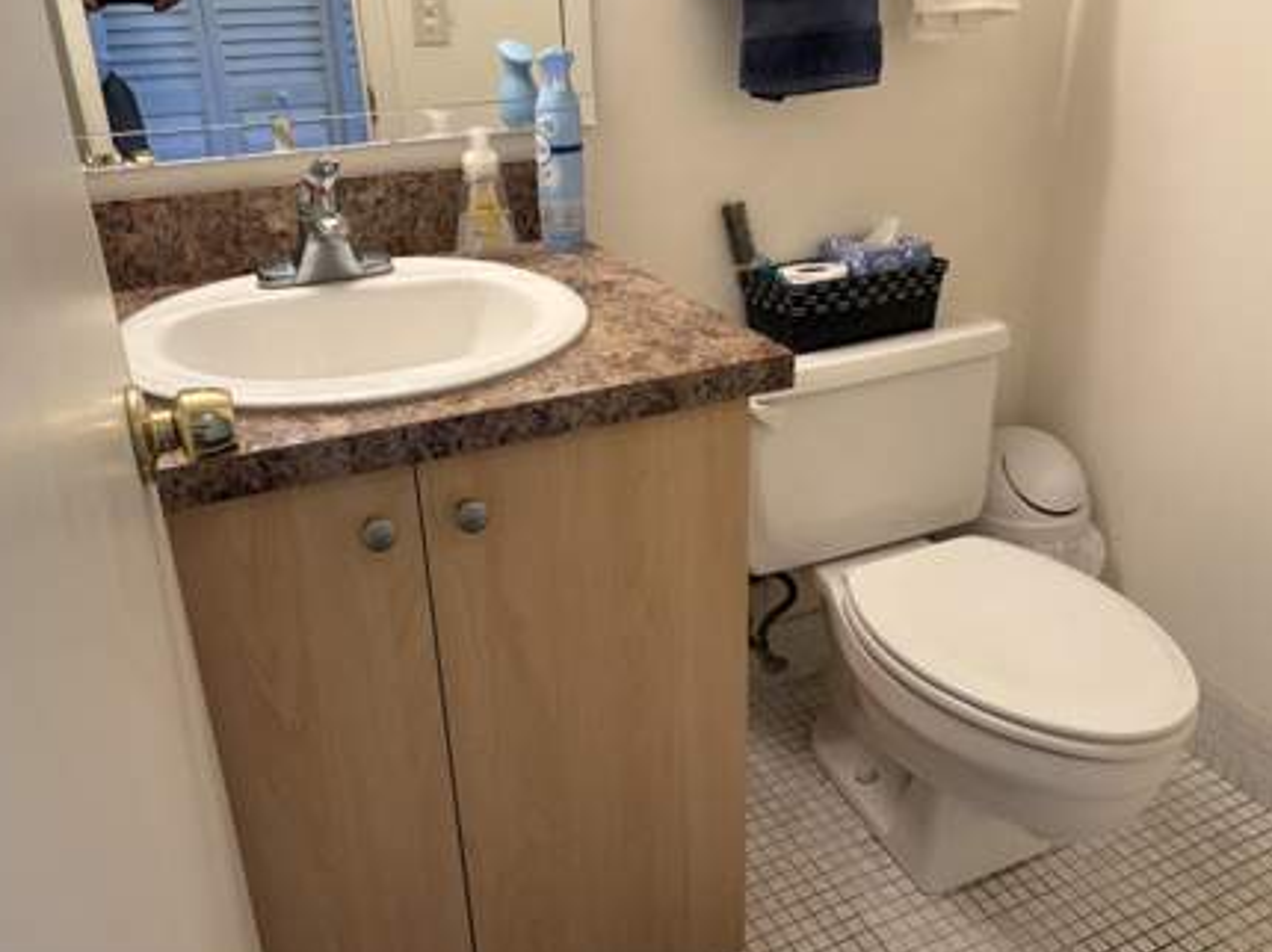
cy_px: 433
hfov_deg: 61.7
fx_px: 1065
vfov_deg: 48.1
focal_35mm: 29
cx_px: 627
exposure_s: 1/120
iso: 125
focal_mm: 5.96
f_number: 1.6
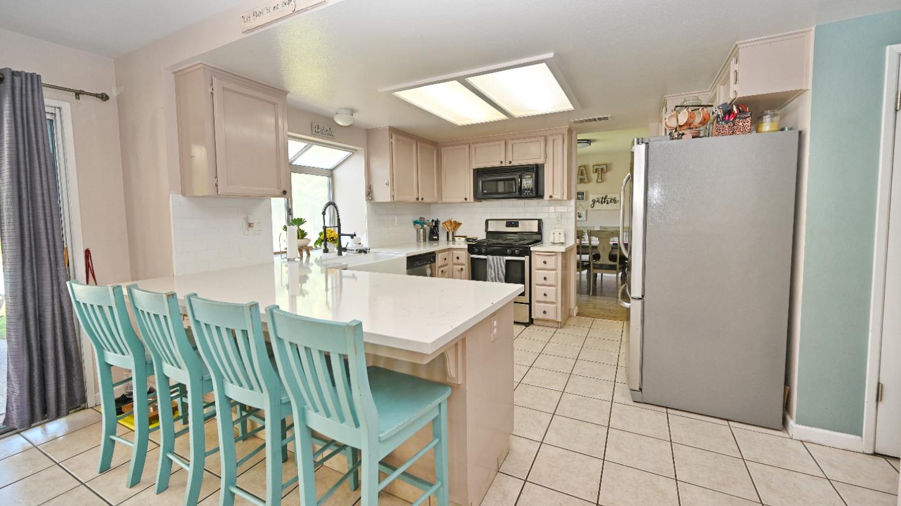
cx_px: 449
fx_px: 358
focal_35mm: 15
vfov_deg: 70.4
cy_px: 238
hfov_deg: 103.0
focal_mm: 14
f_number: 4
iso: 320
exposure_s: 1/60
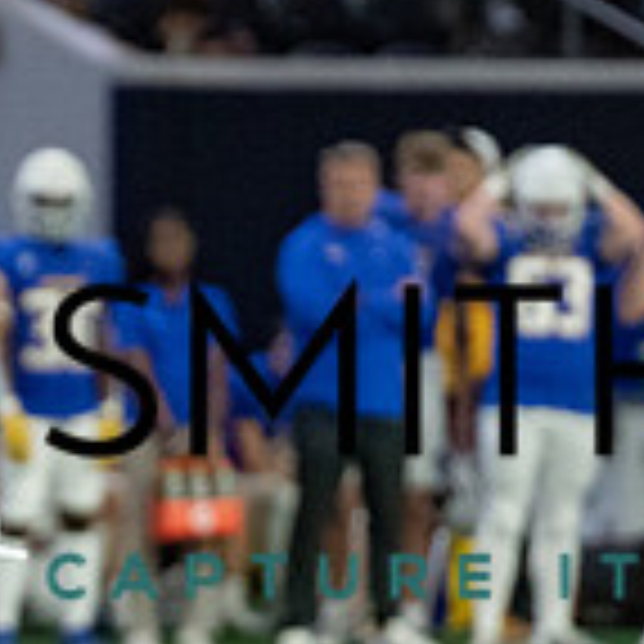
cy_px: 433
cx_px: -239
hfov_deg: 1.9
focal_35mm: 943
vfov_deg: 1.9
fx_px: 19848
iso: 4000
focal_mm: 200
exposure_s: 1/1250
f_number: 2.8
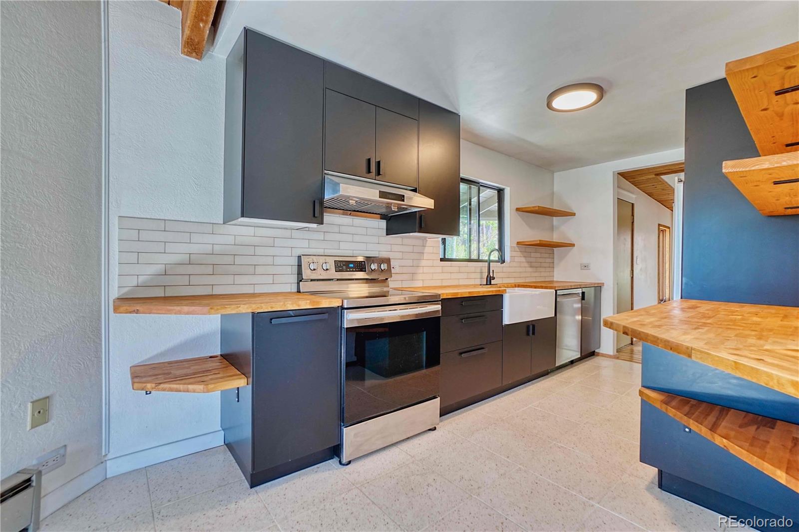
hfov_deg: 100.4
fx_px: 333
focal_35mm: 15
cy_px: 266
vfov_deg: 77.3
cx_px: 400
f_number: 6.3
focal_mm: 10
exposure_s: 1/15
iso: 320
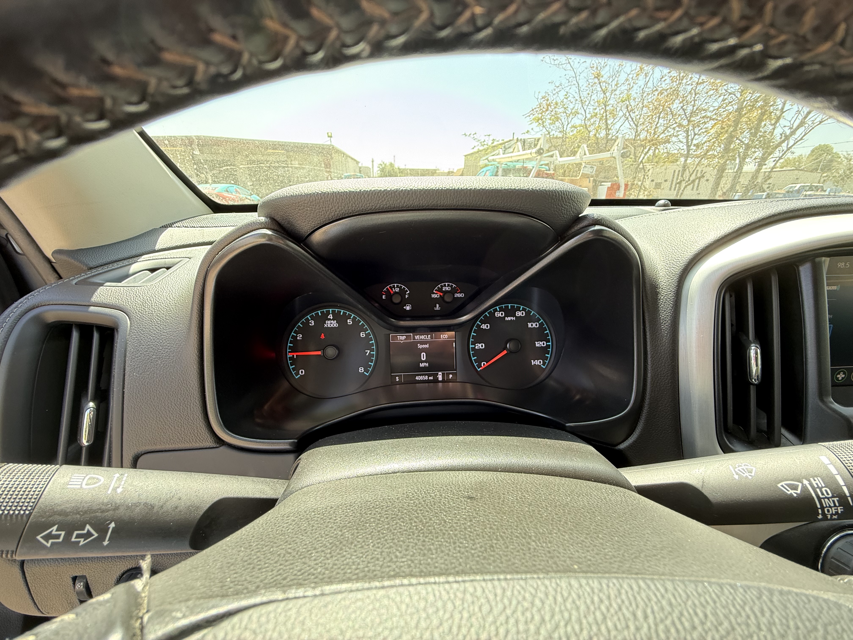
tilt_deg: -22.4
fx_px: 345
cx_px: 426
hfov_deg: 102.1
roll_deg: -1.4
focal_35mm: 14
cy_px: 320
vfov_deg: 85.7
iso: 160
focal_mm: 2.22
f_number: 2.2
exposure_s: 1/99
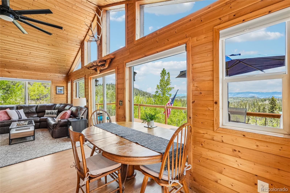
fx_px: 121
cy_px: 96
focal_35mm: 15
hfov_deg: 100.4
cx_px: 145
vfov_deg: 77.3
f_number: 8
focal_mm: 10
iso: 800
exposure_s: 1/30
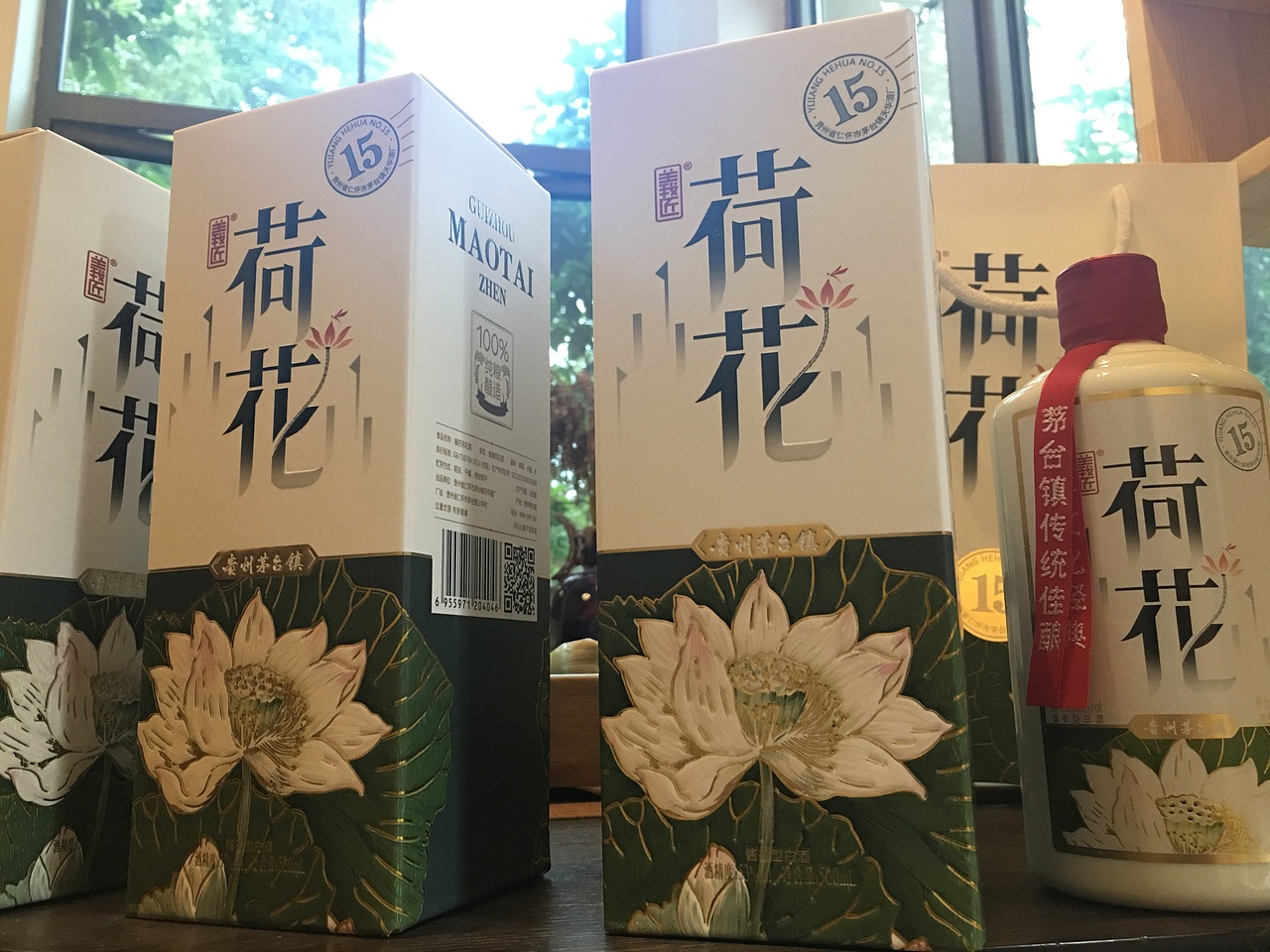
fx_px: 1064
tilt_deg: +12.3
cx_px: 635
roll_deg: +0.6
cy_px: 476
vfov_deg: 48.2
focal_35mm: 29
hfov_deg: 61.7
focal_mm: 4.15
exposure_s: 1/10
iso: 80
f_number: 2.2
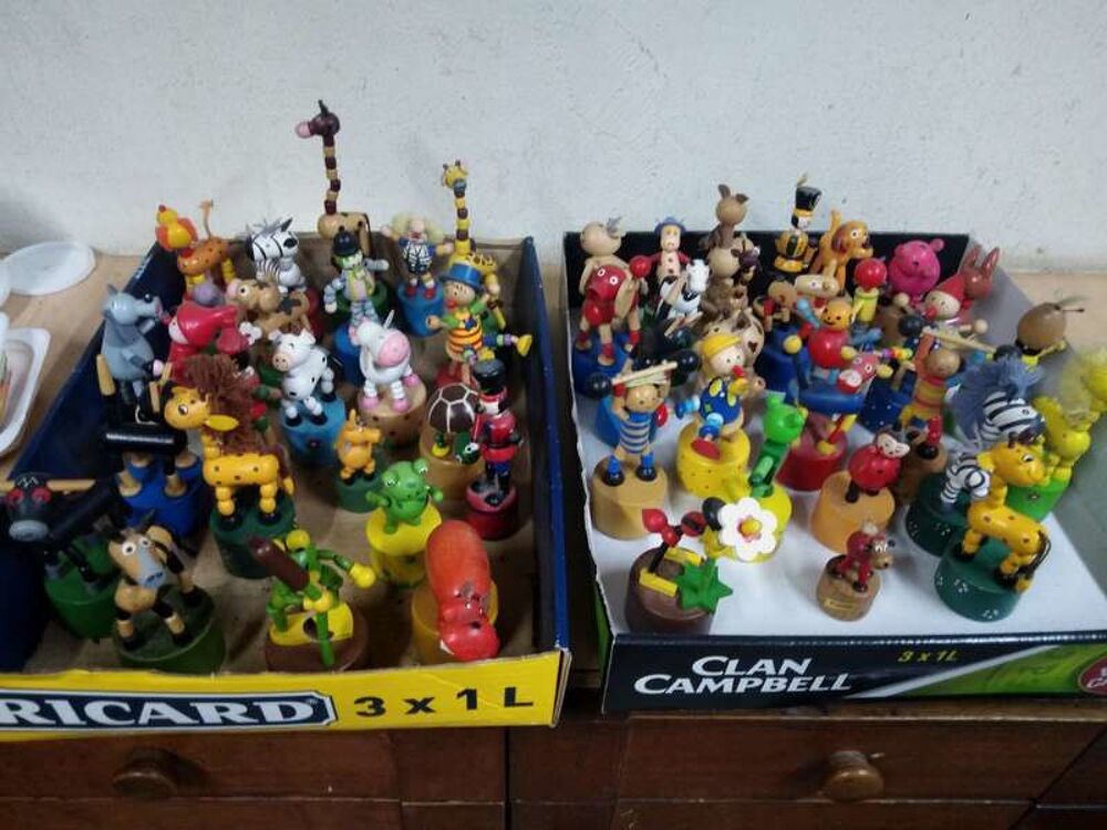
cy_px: 415
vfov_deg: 53.1
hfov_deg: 67.3
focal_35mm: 26
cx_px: 554
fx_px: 831
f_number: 2.2
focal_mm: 3.46
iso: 784
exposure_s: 1/20
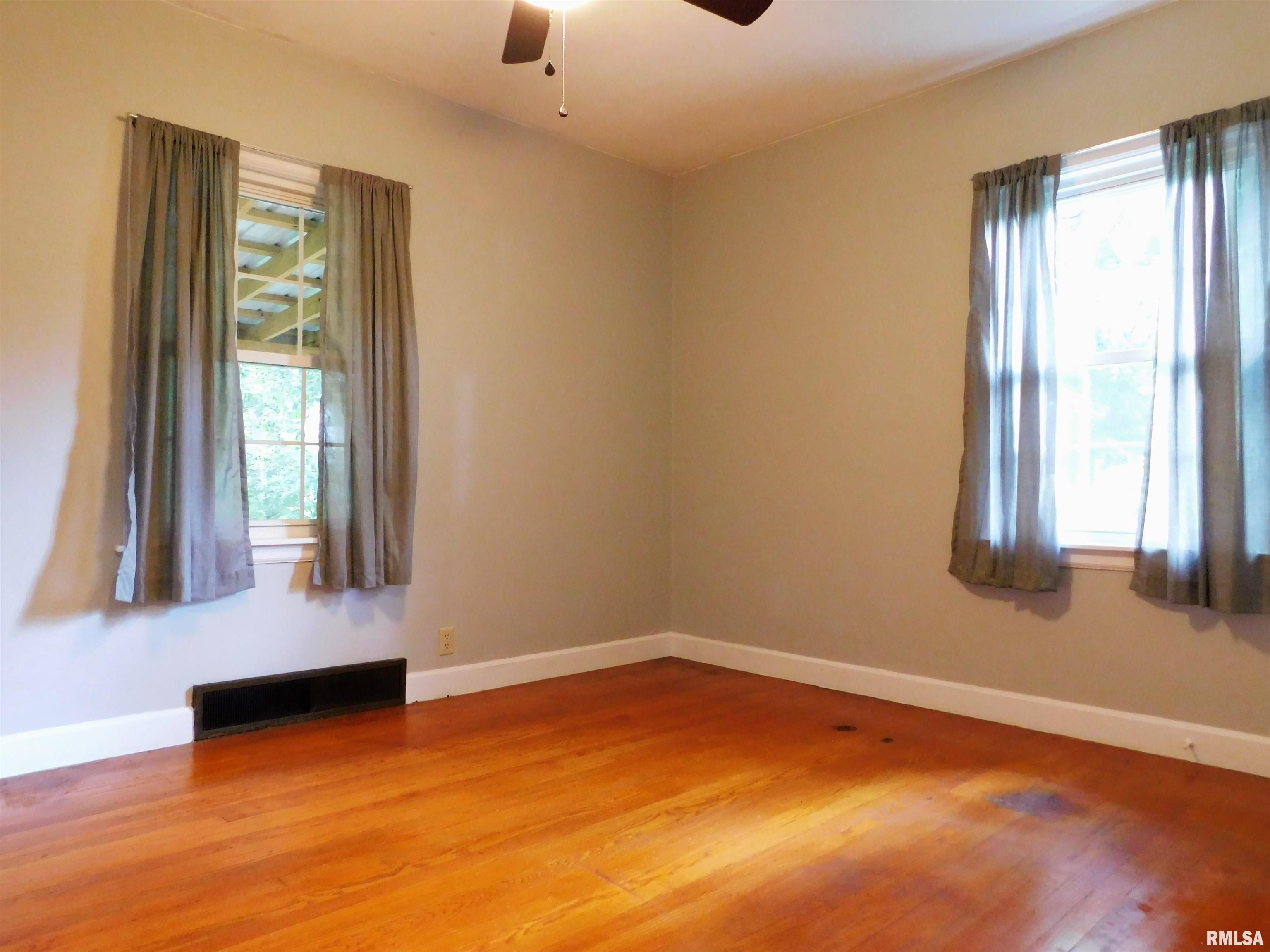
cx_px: 635
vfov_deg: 58.9
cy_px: 476
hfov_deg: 73.9
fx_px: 844
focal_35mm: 23
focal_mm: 4
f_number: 3
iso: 560
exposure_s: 1/8
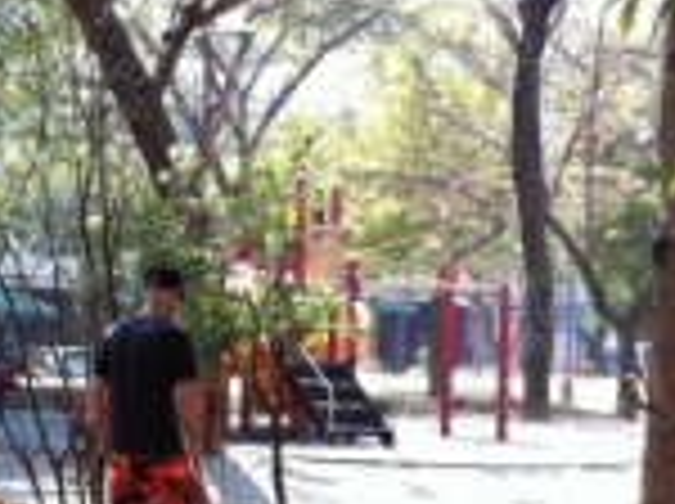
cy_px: 448
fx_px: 2726
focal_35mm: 140
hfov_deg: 13.8
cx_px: -50
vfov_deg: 10.5
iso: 80
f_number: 2.8
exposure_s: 1/209
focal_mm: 3.85
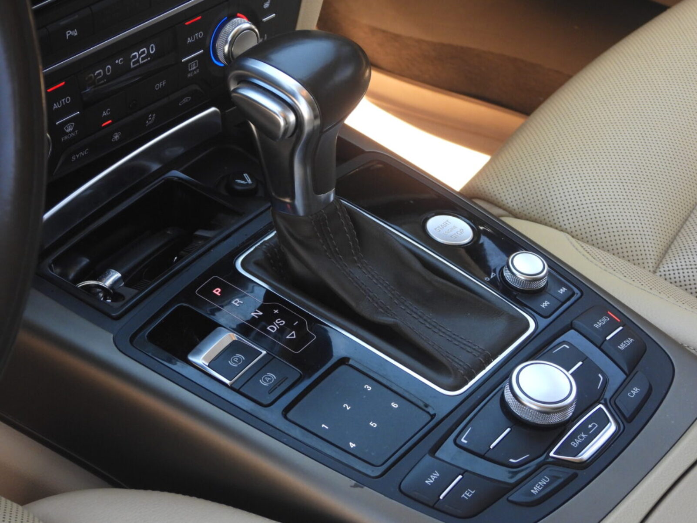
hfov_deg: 20.2
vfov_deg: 15.2
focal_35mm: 97
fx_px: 1953
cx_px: 348
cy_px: 262
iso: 360
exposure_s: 1/60
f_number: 3.5
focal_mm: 17.5
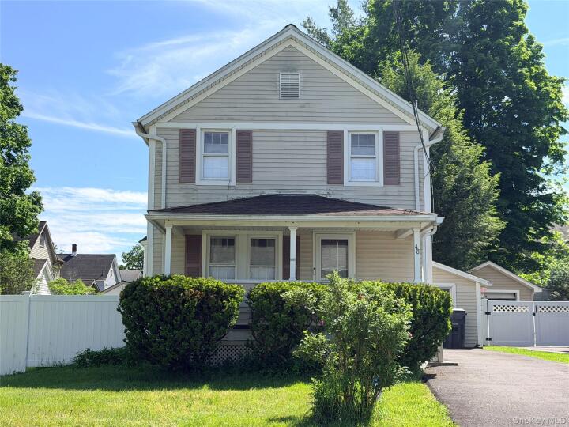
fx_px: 789
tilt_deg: +9.2
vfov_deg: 30.3
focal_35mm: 48
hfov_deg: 39.7
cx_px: 284
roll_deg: +0.3
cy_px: 214
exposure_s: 1/3226
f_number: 1.78
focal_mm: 6.76
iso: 64
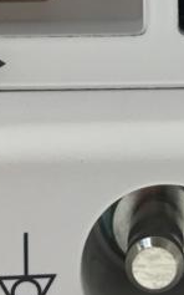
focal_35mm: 133
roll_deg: +0.0
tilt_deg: -3.7
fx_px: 1068
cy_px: -26
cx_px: 200
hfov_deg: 9.8
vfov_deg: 15.3
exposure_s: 1/33
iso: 32
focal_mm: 4.15
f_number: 2.2
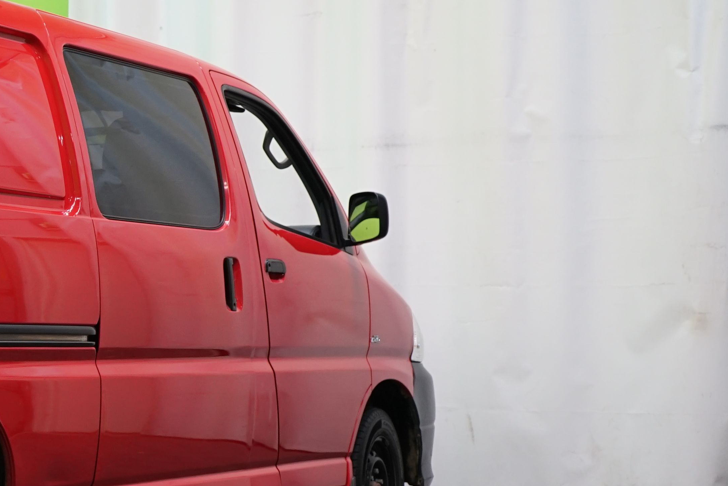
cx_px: -203
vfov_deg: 13.4
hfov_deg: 18.7
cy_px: 289
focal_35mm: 102
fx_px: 2063
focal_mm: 37
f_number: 5.6
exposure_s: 1/50
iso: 640
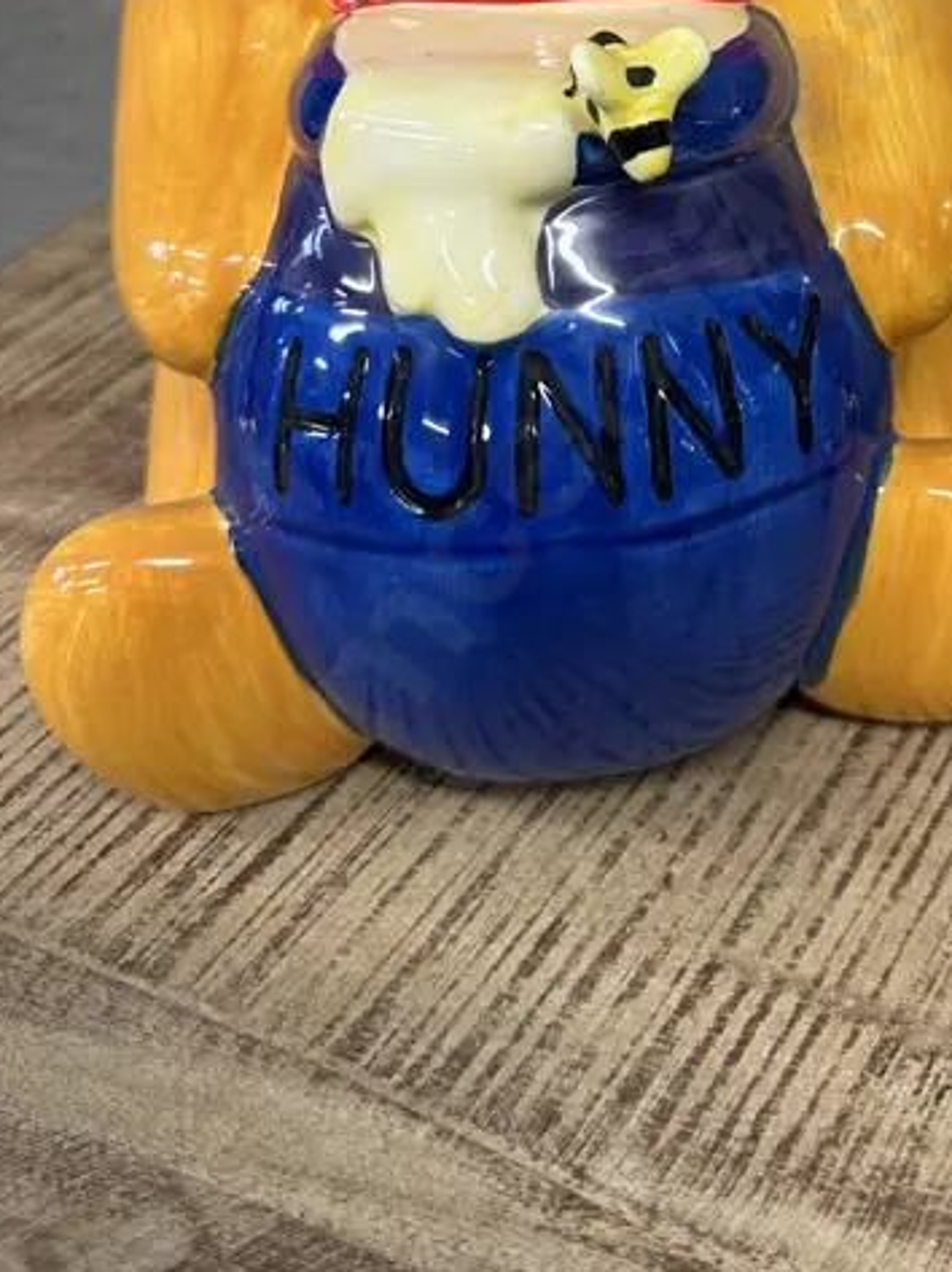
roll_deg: +1.3
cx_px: 863
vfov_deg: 34.0
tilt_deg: -24.0
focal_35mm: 52
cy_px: 35
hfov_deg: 27.0
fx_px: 1909
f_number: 1.78
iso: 125
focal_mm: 6.86
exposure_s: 1/50
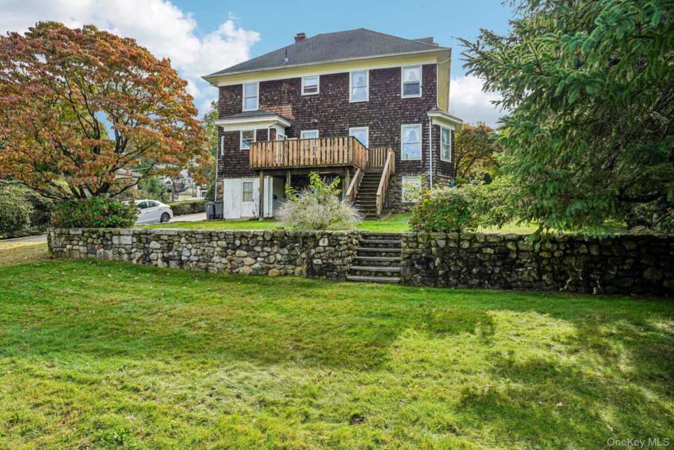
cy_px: 225
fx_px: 374
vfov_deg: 61.9
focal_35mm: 20
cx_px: 337
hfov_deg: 84.0
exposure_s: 1/125
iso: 125
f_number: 8
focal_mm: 20
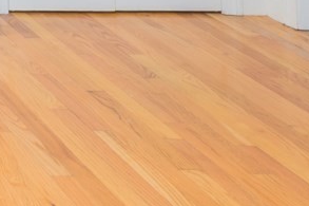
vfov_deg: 12.3
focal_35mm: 98
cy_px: -203
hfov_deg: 15.3
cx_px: -363
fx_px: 841
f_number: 14
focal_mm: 14
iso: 100
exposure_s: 5
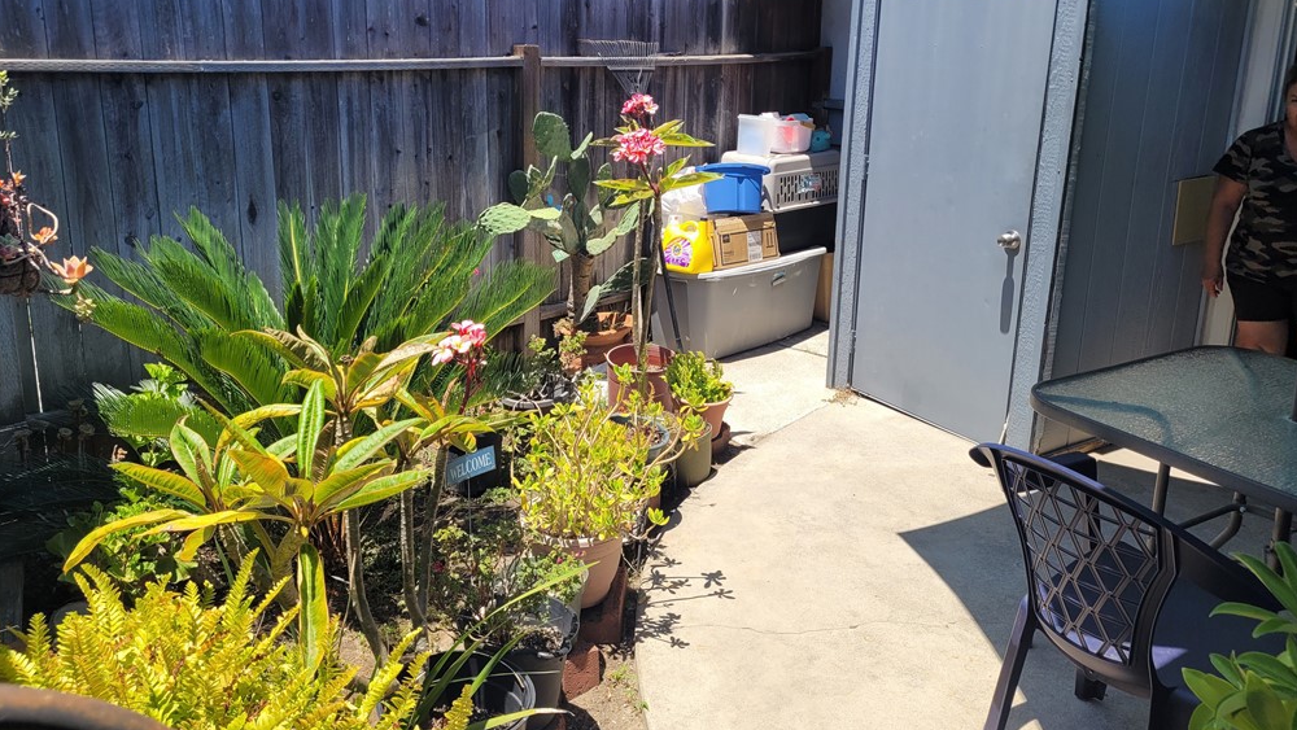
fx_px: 998
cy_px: 297
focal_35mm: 29
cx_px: 638
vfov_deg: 40.1
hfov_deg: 66.1
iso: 40
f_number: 1.8
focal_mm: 5.4
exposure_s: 1/1449
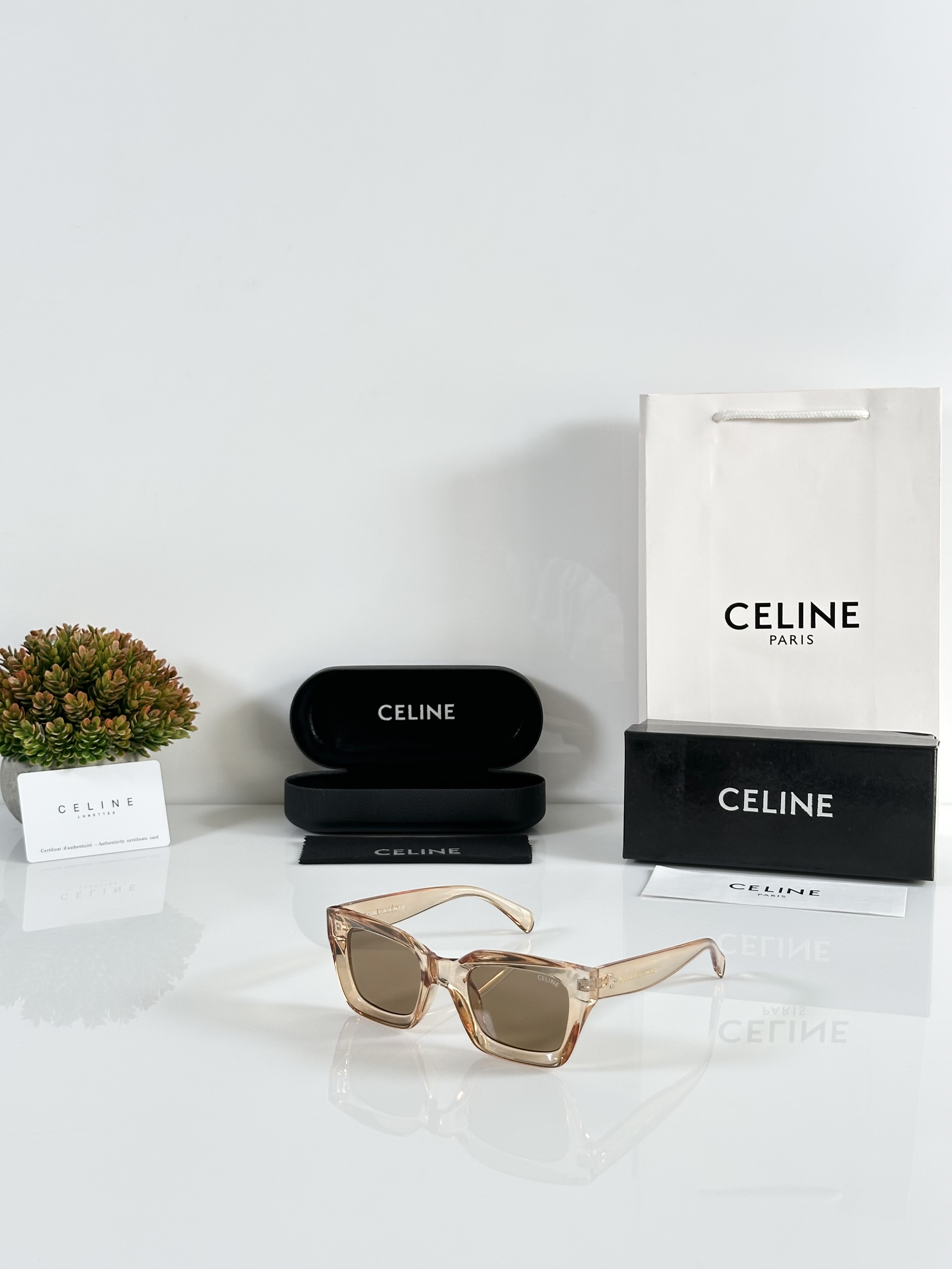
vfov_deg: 39.7
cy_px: 634
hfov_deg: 30.3
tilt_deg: -9.2
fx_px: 1760
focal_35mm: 48
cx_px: 476
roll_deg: -0.1
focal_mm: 6.86
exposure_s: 1/121
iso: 64
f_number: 1.78
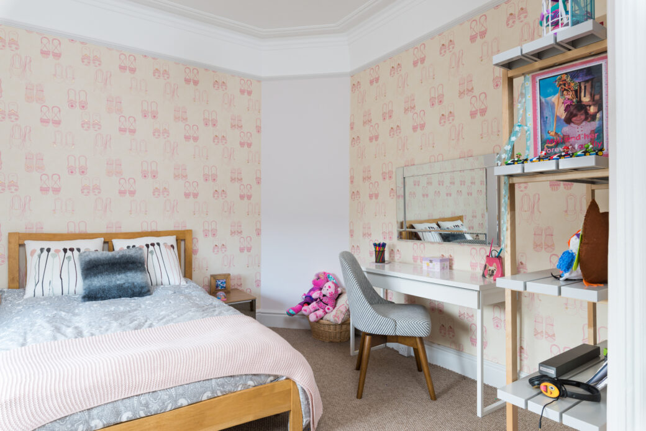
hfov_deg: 81.2
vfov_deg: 59.5
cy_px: 216
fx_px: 377
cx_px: 323
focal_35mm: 21
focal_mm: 21
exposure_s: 1
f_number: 9
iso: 100
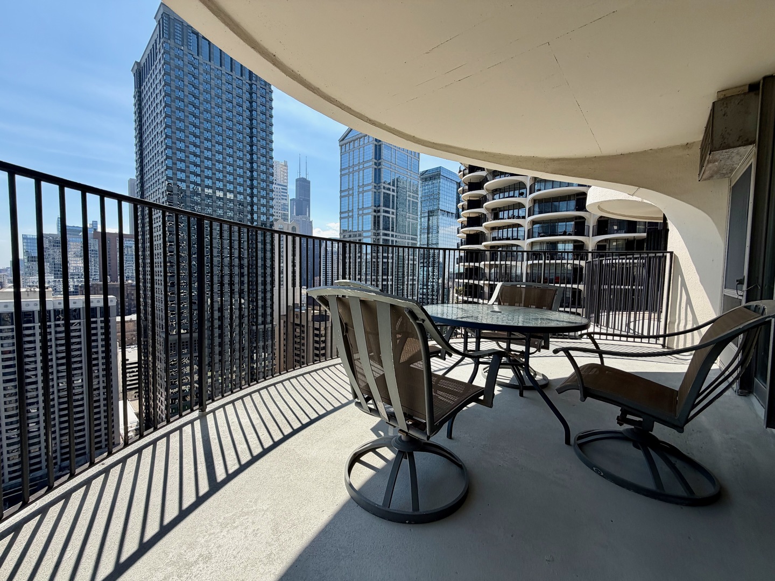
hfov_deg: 102.1
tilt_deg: -3.6
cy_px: 290
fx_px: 313
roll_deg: -0.5
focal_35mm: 14
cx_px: 388
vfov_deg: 85.7
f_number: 2.2
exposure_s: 1/770
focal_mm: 2.22
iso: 32
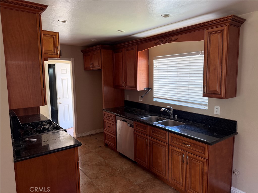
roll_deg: +1.5
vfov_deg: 56.8
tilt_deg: -6.8
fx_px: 179
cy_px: 96
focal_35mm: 24
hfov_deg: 71.6
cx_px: 129
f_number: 1.78
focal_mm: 6.76
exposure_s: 1/60
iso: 250
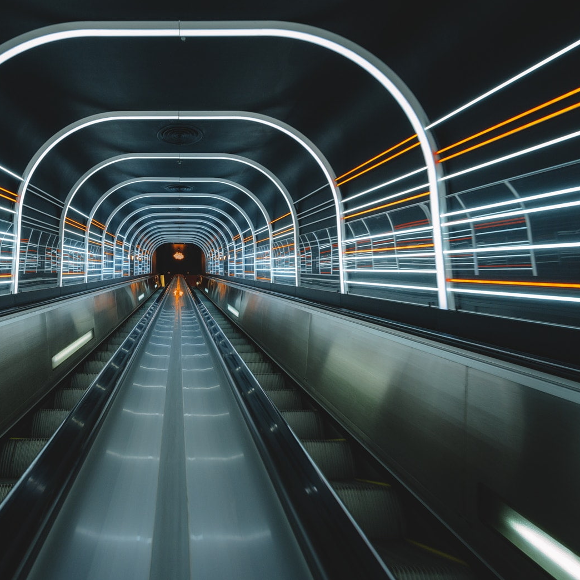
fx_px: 379
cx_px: 174
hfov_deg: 71.6
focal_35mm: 20
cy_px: 236
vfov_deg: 74.1
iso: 400
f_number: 5.6
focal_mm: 12
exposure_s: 1/50
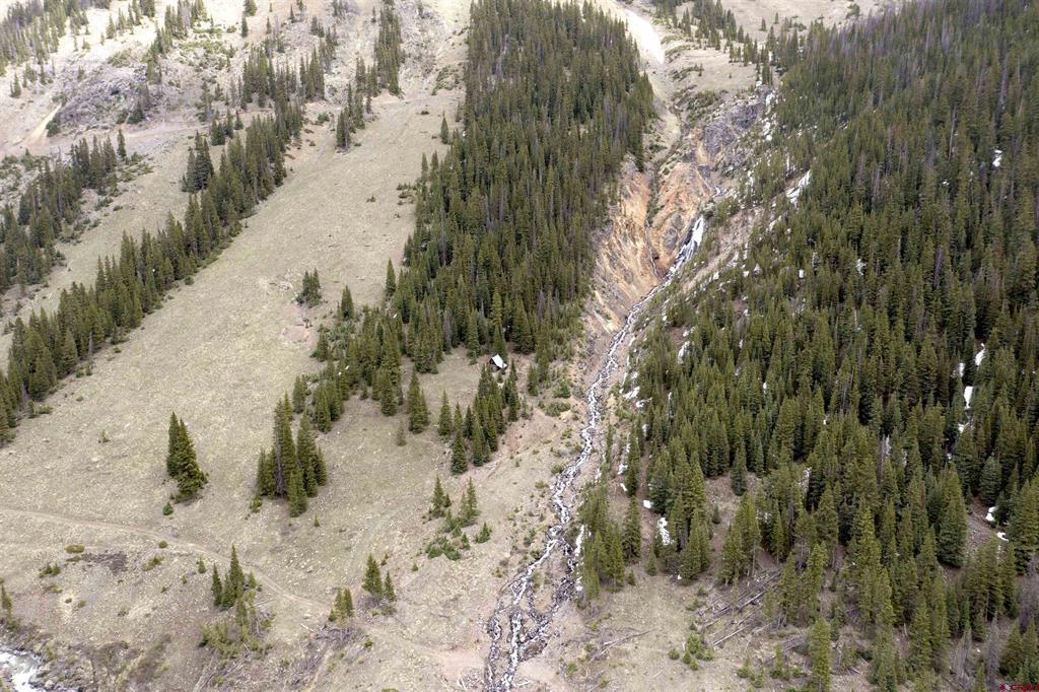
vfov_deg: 46.4
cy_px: 346
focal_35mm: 28
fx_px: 808
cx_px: 520
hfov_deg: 65.5
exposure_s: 1/240
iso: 100
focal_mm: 10.26
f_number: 5
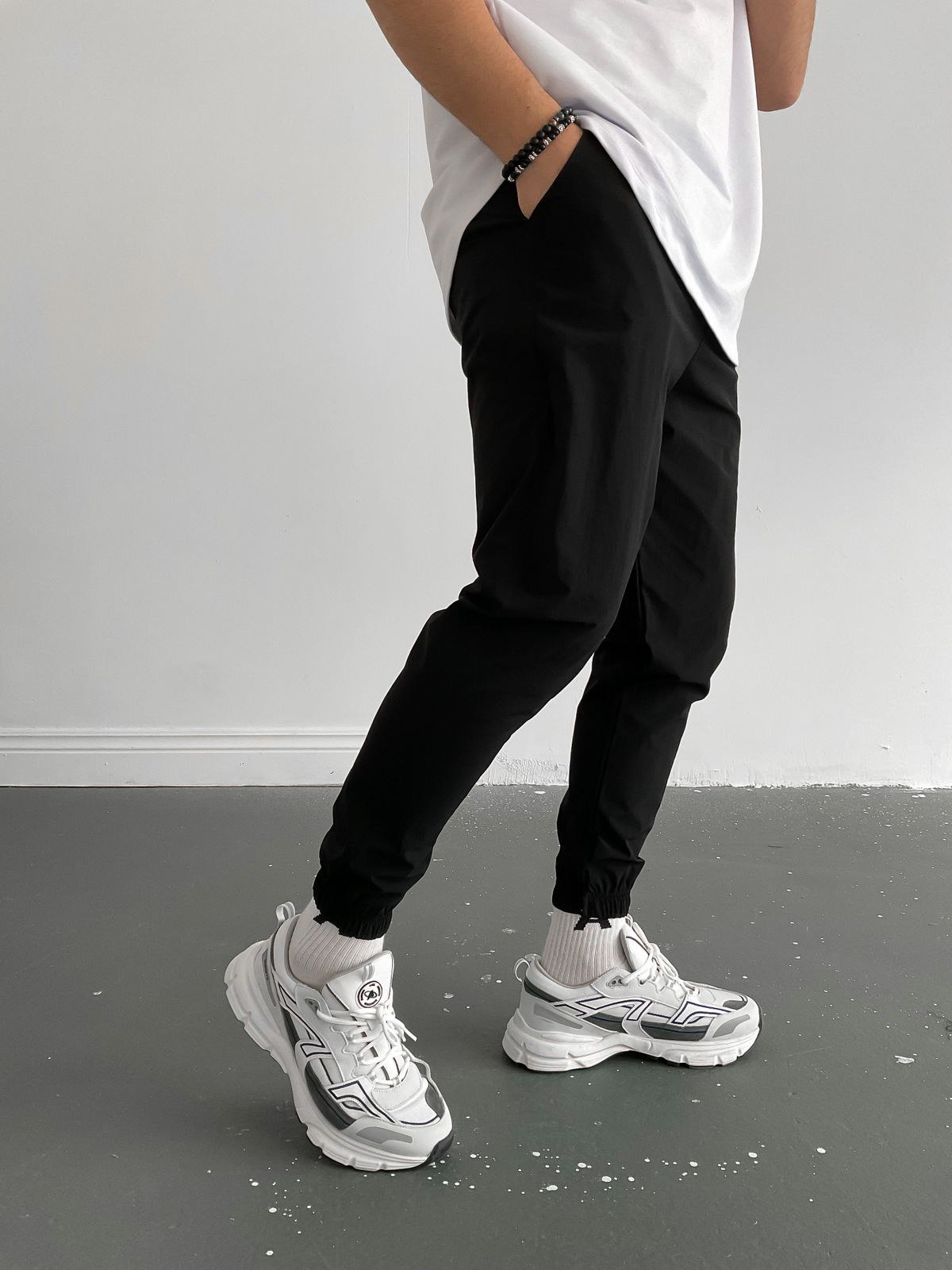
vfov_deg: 61.7
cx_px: 476
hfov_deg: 48.2
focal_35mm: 29
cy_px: 635
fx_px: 1063
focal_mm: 3
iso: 64
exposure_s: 1/80
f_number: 1.8
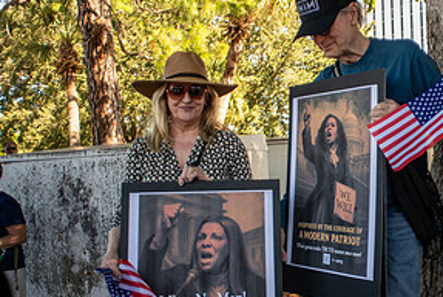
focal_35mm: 44
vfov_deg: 30.6
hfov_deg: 41.0
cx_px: 400
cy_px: 156
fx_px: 542
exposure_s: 1/640
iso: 200
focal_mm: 20
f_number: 2.8
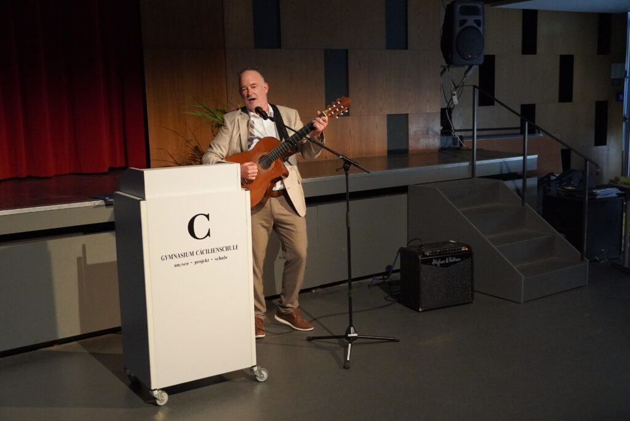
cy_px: 210
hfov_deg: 43.6
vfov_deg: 29.9
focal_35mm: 45
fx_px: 788
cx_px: 315
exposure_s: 1/160
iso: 5000
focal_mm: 30
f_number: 4.5
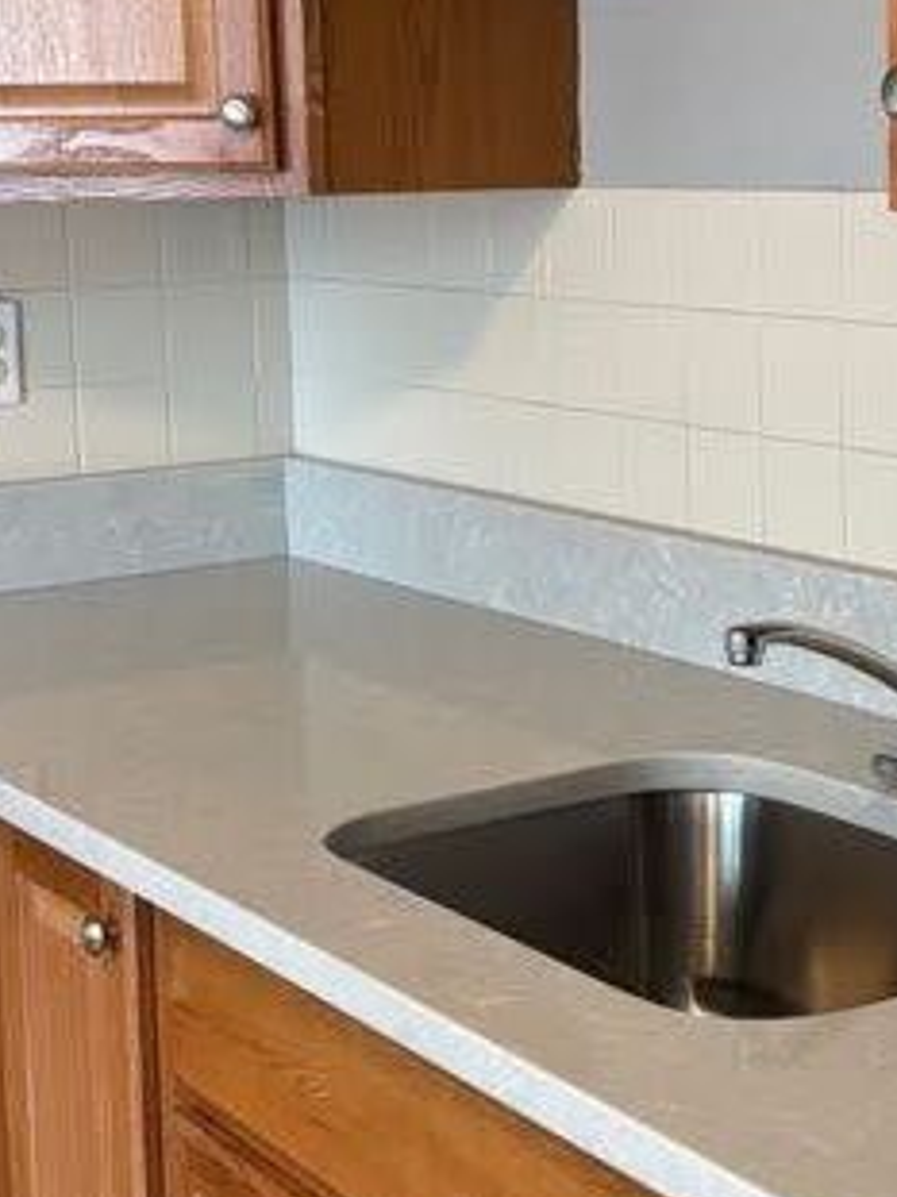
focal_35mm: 70
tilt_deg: -6.1
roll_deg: +1.9
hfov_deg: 20.9
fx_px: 2420
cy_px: 462
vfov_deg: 27.7
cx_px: 645
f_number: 1.6
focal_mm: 5.96
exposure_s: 1/60
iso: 250
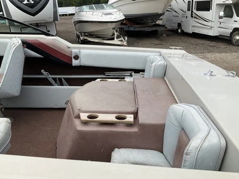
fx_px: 207
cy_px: 90
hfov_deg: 60.0
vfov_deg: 46.8
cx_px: 117
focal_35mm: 30
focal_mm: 3
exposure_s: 1/770
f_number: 1.8
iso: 25
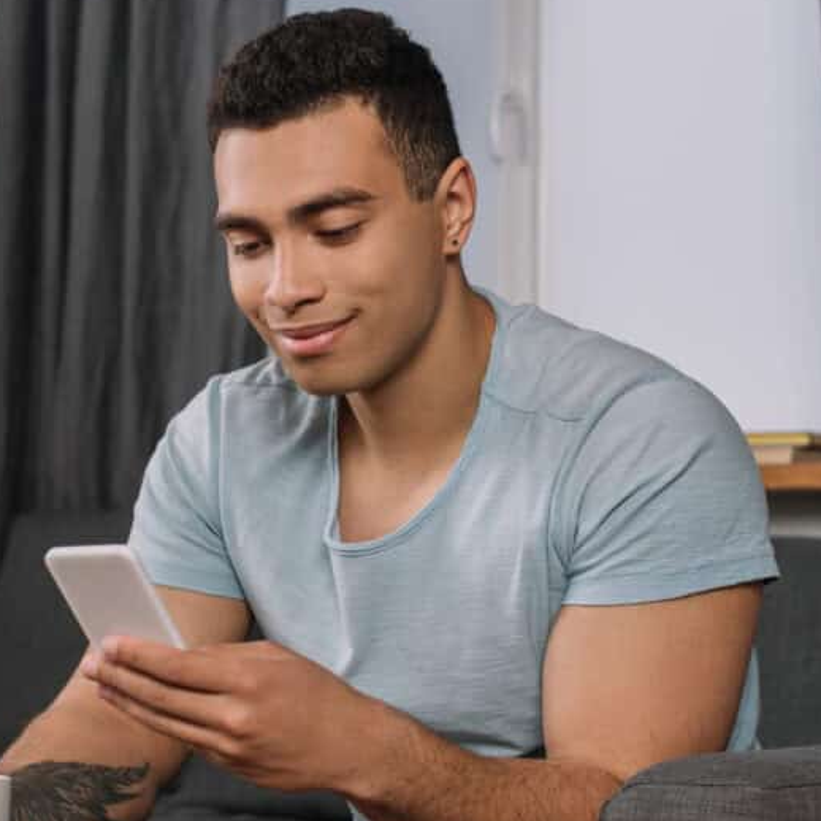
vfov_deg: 20.6
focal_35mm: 84
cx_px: 206
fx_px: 2254
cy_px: 467
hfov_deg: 20.5
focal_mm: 50
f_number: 5.6
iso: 160
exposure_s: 1/160
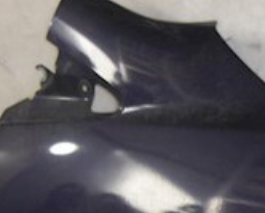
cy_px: 336
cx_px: 302
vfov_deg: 10.4
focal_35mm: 143
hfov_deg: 13.2
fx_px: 1122
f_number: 2.8
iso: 100
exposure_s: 1/60
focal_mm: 7.9
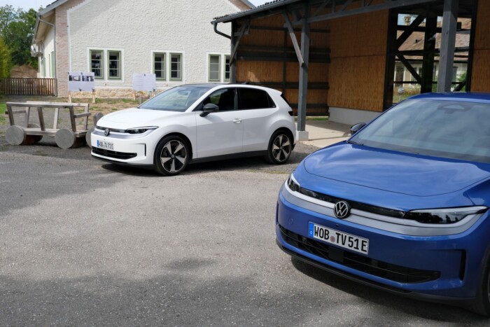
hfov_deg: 57.2
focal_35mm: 33
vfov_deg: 40.0
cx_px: 245
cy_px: 164
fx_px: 449
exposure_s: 1/1000
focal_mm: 22.3
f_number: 5.6
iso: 320
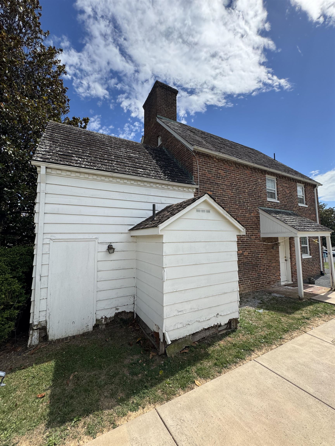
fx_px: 181
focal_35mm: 14
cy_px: 223
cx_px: 168
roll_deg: +0.6
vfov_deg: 102.1
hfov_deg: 85.7
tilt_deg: +4.2
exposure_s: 1/2083
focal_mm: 2.22
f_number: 2.2
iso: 50
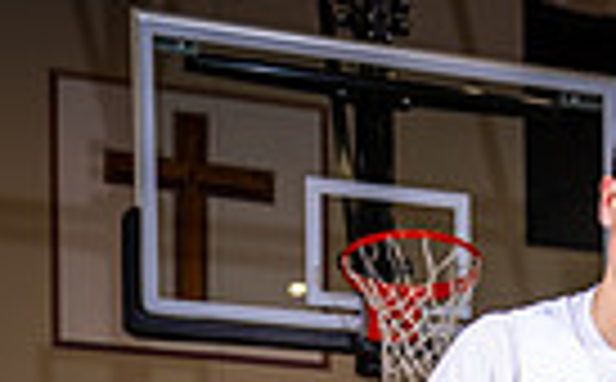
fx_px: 1742
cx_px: 522
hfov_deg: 19.8
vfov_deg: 10.3
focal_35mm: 104
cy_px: 1007
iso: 200
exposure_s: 1/125
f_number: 5.6
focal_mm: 31
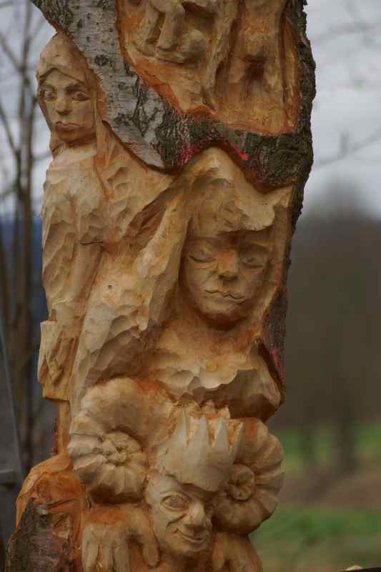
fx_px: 3811
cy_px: 286
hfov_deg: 5.7
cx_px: 190
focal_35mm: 240
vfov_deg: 8.6
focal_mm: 160
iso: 320
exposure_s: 1/250
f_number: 5
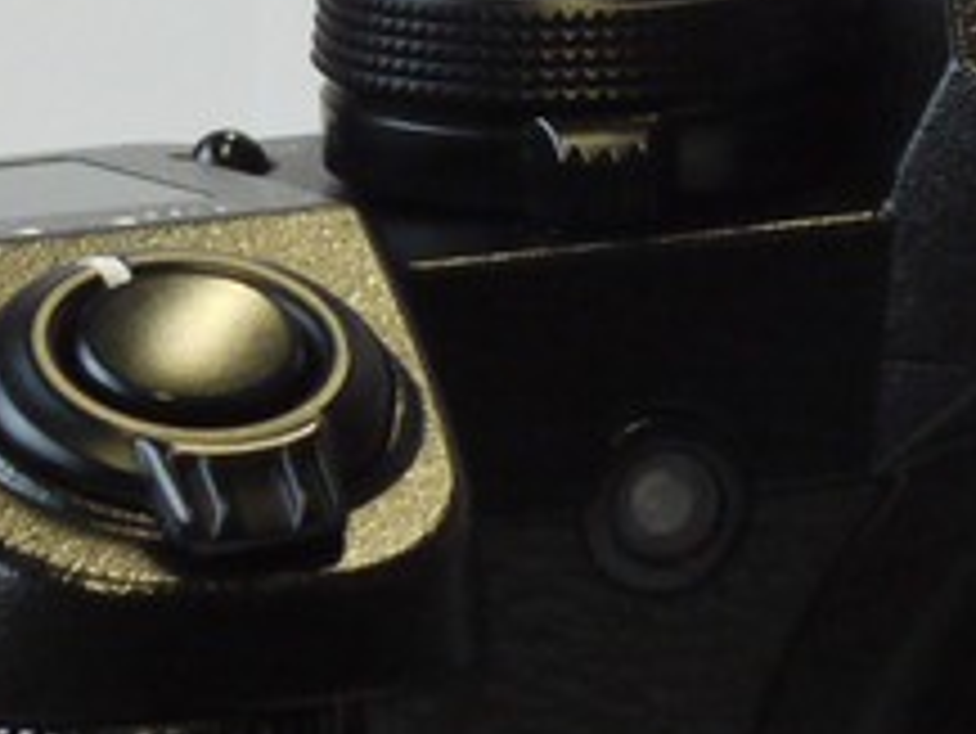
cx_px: 1705
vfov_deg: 5.4
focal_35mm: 276
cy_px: 1018
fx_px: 7786
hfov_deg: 7.0
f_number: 10
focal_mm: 25
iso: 800
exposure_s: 1/40
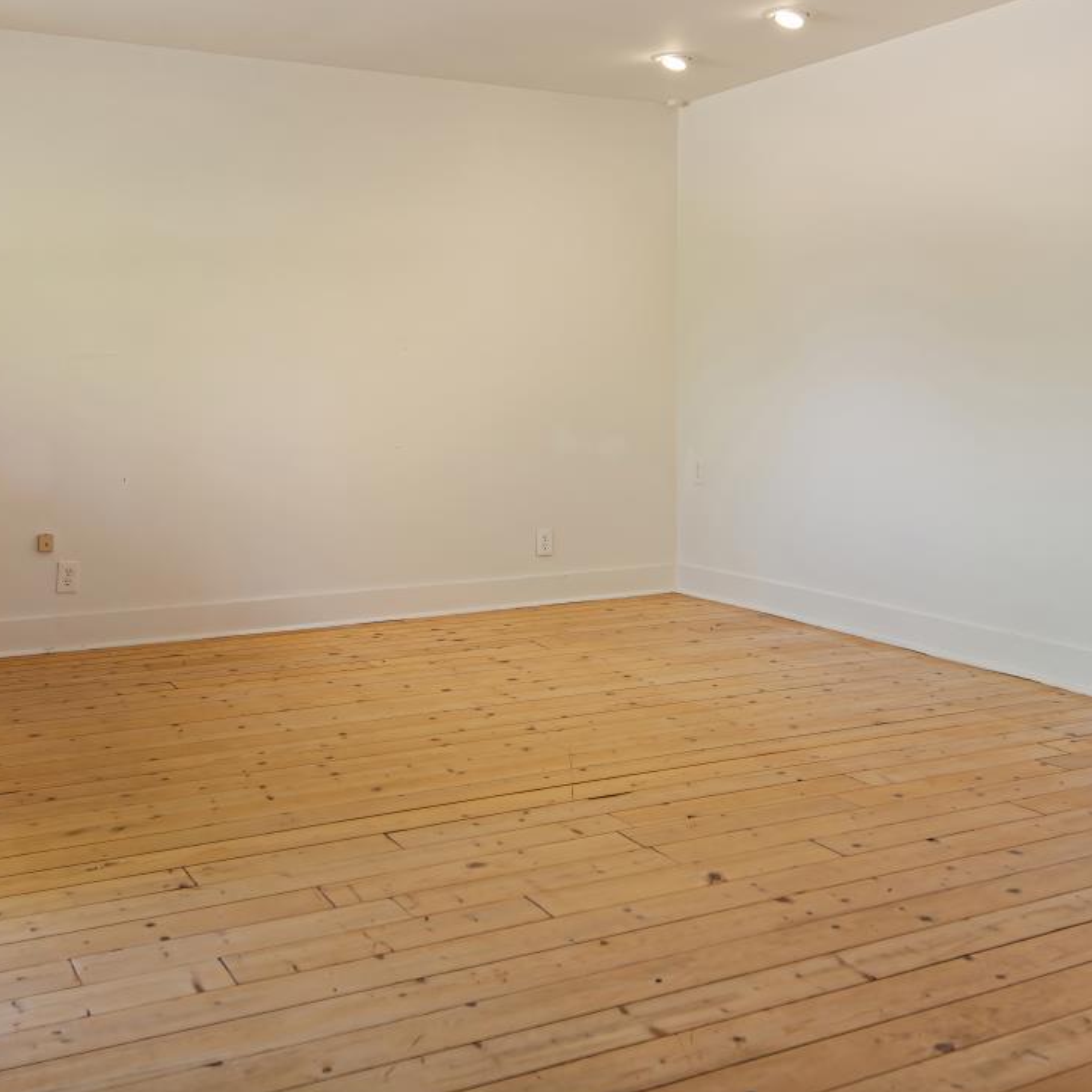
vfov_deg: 44.3
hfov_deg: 44.9
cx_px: 561
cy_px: 363
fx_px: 1321
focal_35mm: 37
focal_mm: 14
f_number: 2.8
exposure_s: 1/30
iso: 100
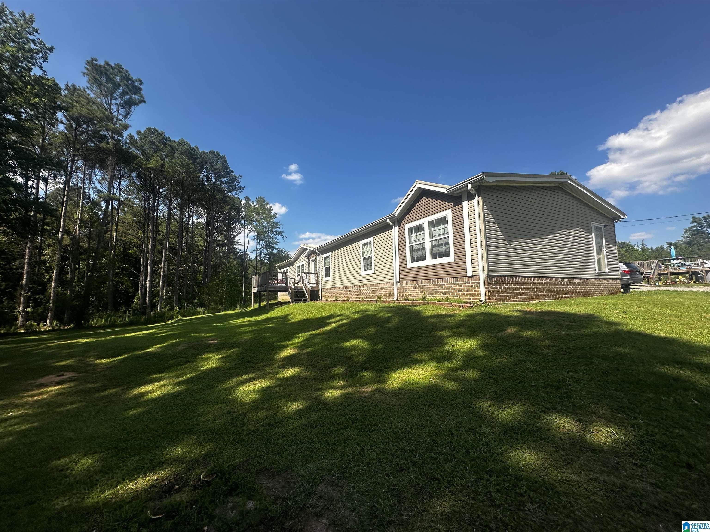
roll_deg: +2.1
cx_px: 355
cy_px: 266
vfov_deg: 85.7
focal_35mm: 14
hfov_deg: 102.1
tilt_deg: +9.5
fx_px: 287
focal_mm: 2.22
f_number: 2.2
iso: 50
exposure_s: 1/1742
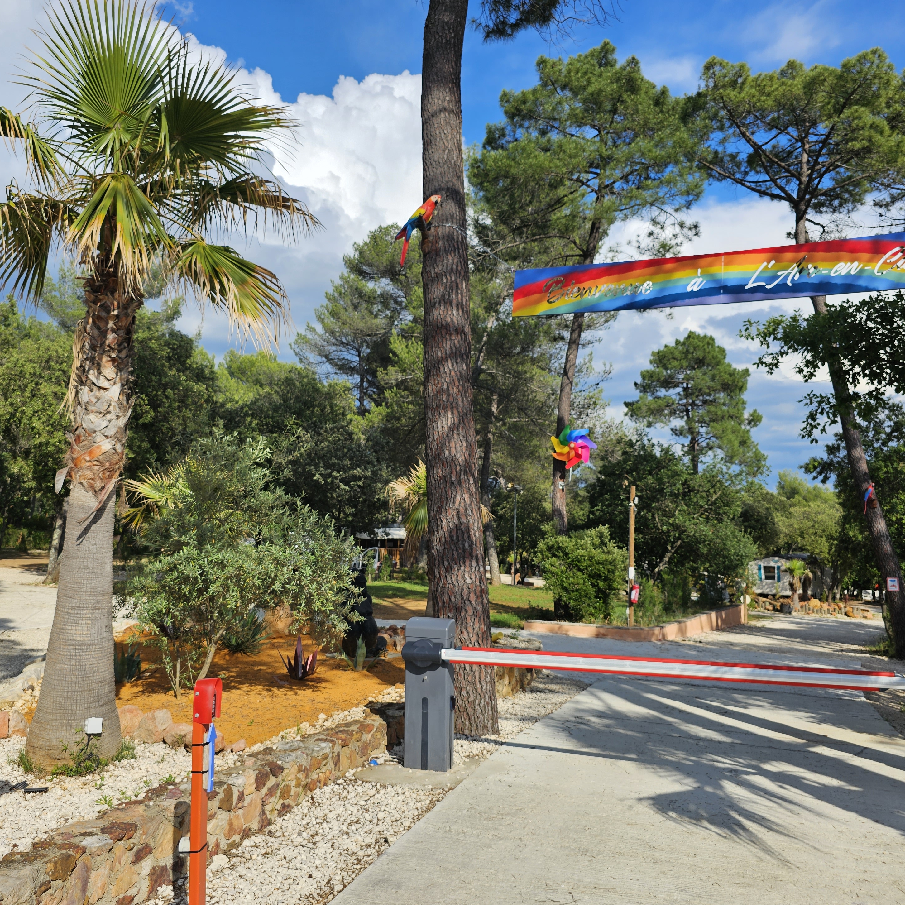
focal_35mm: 28
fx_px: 828
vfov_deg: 57.3
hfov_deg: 57.1
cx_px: 395
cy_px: 450
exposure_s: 1/952
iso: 10
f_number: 1.7
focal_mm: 6.3
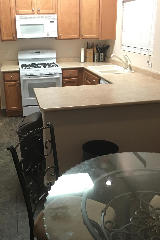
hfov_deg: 34.1
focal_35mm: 39
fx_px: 260
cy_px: 109
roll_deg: +1.5
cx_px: 62
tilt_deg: -16.3
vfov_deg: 49.5
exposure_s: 1/15
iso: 100
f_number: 2.2
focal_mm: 4.15
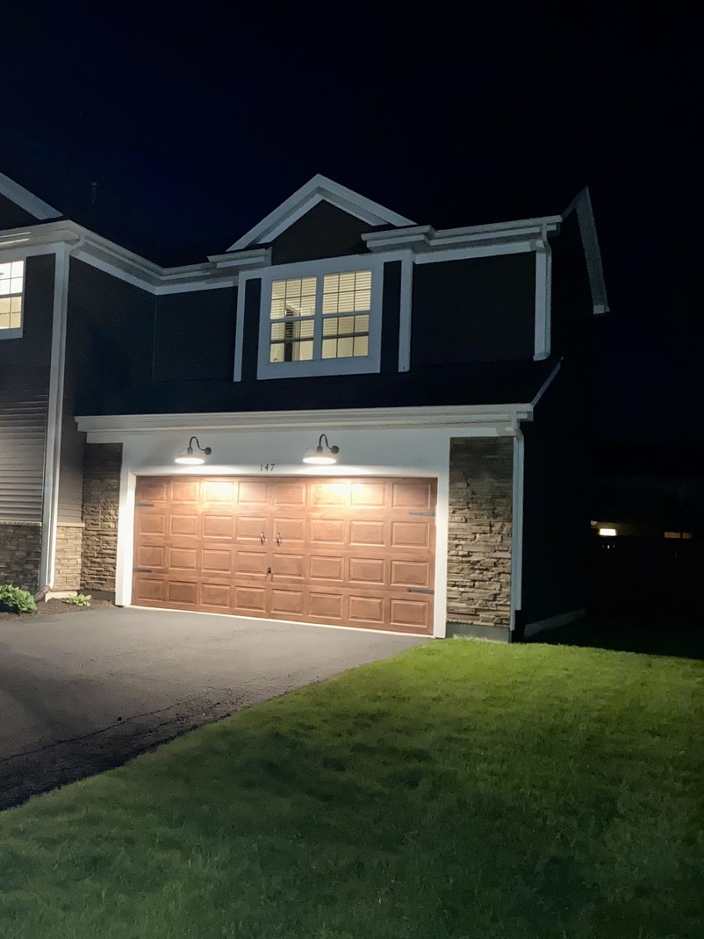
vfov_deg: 52.6
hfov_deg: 38.8
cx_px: 121
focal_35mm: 35
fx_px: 949
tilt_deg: +4.3
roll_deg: -3.2
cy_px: 471
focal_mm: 4.25
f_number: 1.8
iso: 1250
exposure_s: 1/4
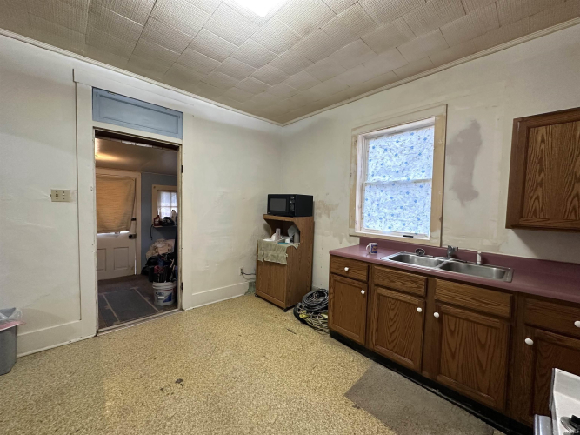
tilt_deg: -3.3
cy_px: 218
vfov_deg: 85.7
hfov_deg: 102.1
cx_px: 290
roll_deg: -1.4
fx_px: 235
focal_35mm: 14
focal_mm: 2.22
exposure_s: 1/60
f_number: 2.2
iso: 200
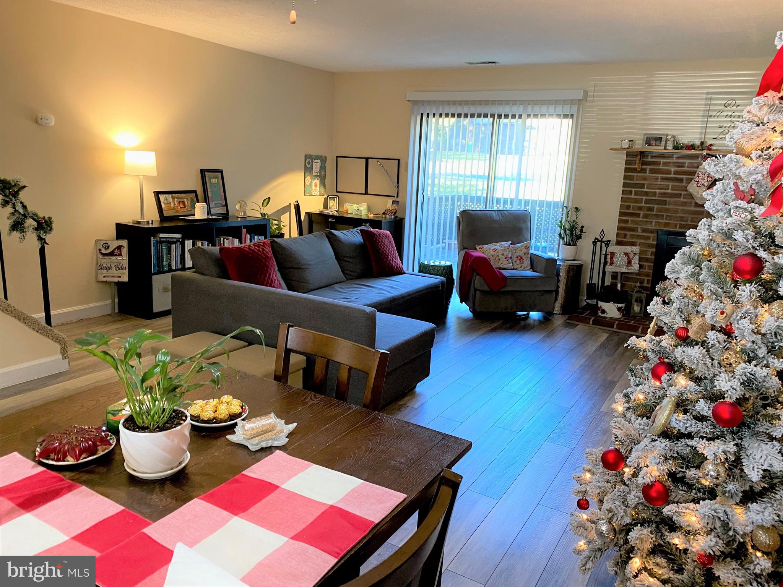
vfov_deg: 53.1
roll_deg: -3.1
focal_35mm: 26
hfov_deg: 67.3
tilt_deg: -12.4
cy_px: 294
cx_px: 392
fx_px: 588
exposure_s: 1/60
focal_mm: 4.25
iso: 250
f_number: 1.8
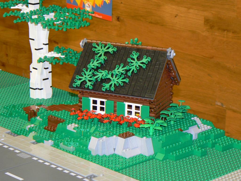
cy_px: 90
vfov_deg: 12.3
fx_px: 835
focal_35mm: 120
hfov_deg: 16.4
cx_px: 120
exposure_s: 1/8
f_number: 3.2
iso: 100
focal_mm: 16.5
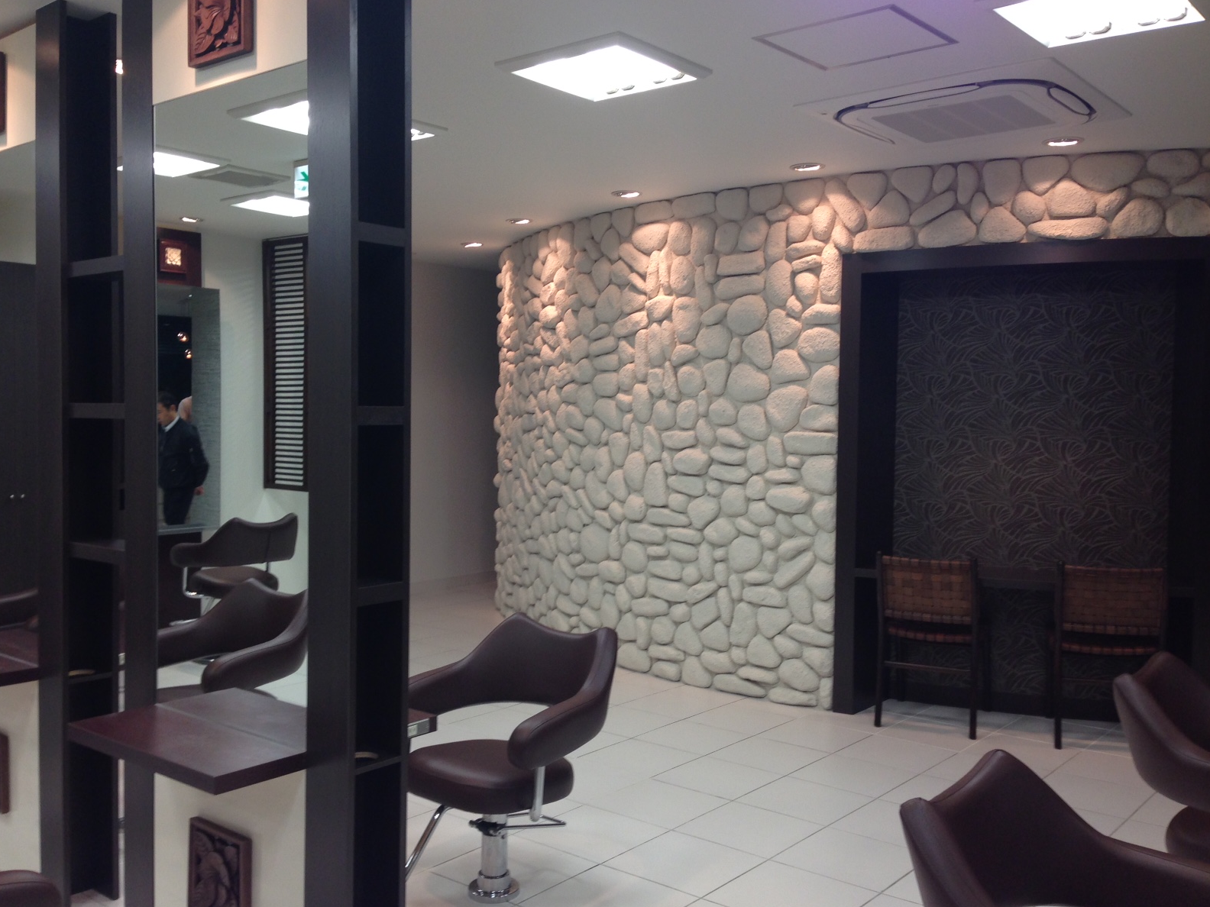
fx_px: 1188
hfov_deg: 54.0
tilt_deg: -3.0
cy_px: 454
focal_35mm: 34
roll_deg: -0.3
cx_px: 588
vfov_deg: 41.8
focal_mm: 4.12
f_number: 2.4
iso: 50
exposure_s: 1/60
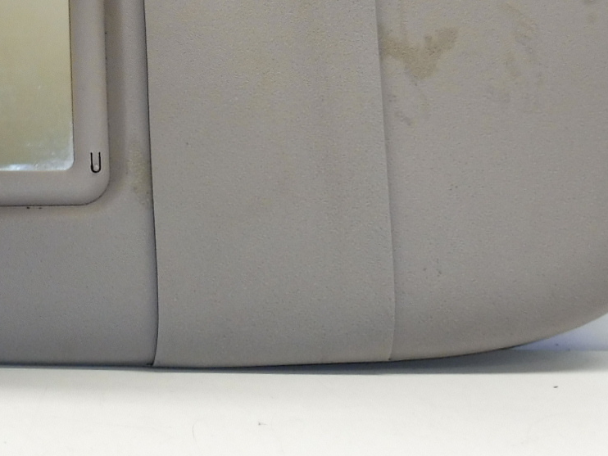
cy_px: 79
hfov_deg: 26.5
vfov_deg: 21.0
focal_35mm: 69
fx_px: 1212
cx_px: -19
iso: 200
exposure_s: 1/60
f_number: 3.5
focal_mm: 4.4
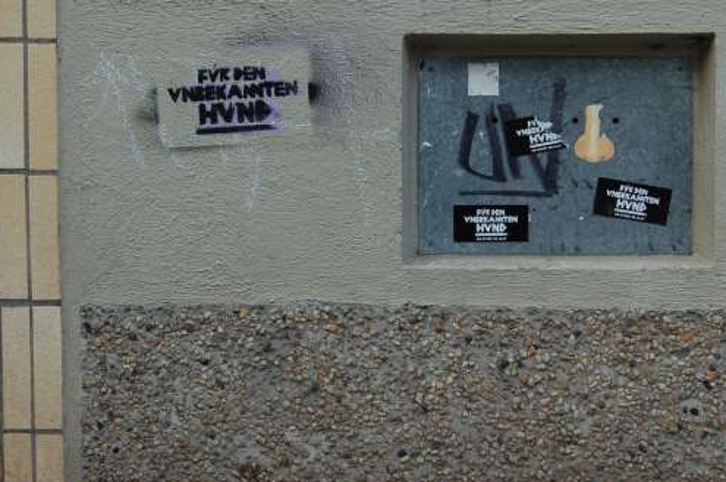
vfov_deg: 20.9
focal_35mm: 65
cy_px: 197
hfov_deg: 31.0
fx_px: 1310
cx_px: 400
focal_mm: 32
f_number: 5.6
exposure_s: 1/125
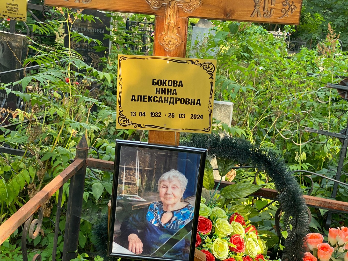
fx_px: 523
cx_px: 174
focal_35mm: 52
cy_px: 130
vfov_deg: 28.0
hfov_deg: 36.8
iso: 40
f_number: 2
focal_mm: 6
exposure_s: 1/122
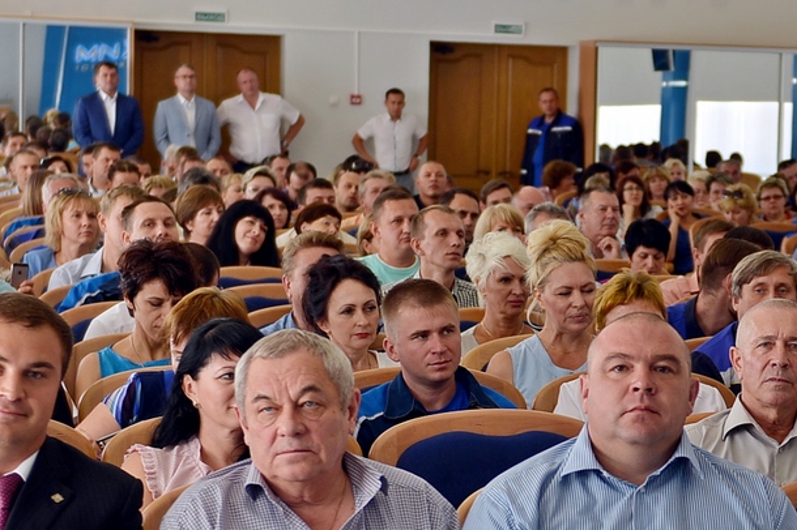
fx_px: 2235
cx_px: 741
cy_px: 559
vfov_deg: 13.3
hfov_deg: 19.8
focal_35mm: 101
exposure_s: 1/125
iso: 100
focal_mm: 38
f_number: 2.8
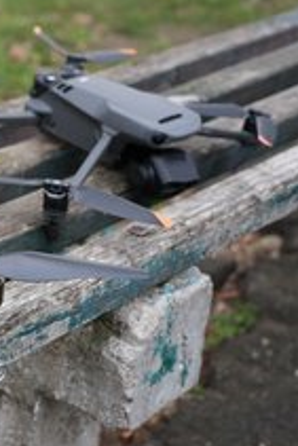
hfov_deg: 17.1
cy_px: 229
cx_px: -116
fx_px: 917
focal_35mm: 74
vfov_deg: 27.3
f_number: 4
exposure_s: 1/160
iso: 250
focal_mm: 39
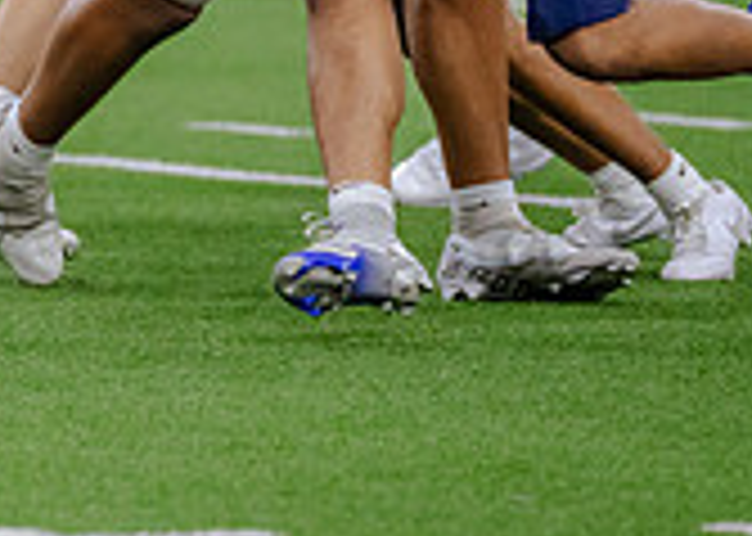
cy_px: -109
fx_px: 18758
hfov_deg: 2.3
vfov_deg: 1.6
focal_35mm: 879
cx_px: -704
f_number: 2.8
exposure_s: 1/1250
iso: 3200
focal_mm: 200
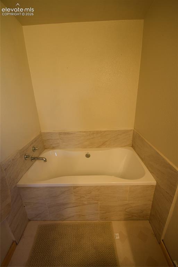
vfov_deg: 100.4
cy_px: 134
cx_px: 89
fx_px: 111
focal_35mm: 15
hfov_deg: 77.4
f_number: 4.5
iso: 400
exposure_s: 1/80
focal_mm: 10
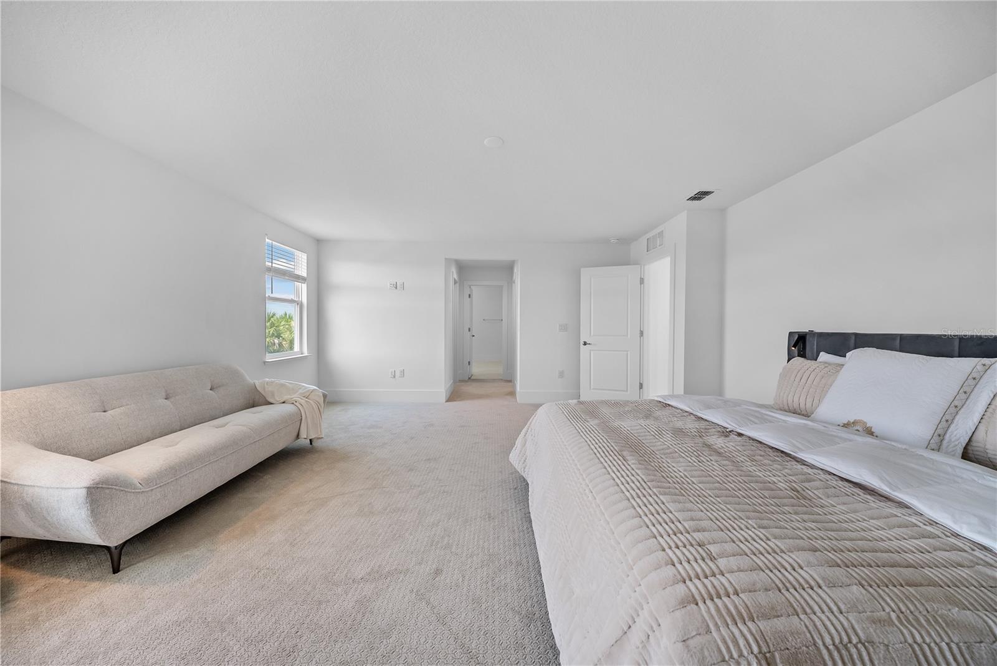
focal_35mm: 12
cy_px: 333
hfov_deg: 112.6
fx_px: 332
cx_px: 498
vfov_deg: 90.1
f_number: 6.3
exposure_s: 1/8
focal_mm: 12
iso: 320
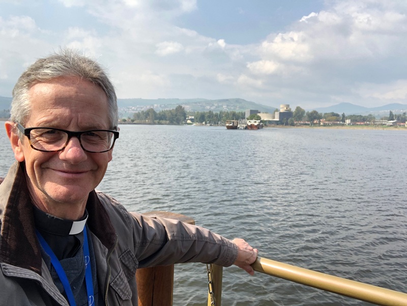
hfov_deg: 56.8
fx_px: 376
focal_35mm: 32
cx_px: 204
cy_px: 153
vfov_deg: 44.2
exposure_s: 1/512
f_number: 2.2
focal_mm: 2.87
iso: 20
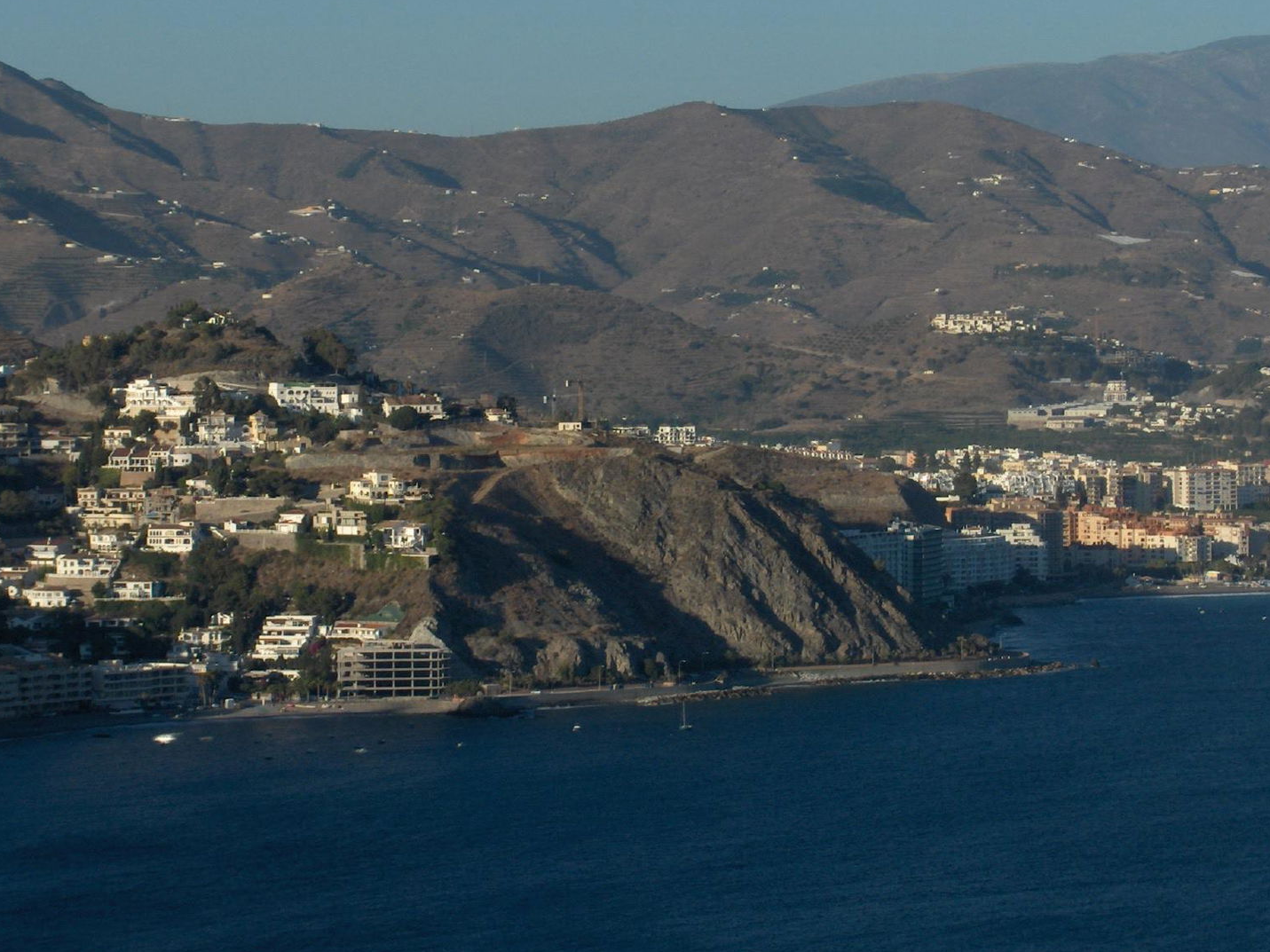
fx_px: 5760
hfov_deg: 12.6
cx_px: 635
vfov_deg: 9.5
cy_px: 480
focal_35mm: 157
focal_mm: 24
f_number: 4.9
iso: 100
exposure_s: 1/538
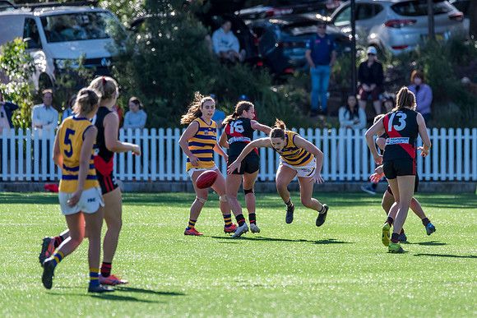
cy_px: 154
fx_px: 7172
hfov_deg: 3.8
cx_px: 277
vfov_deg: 2.5
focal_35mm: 541
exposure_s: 1/1600
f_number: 7.1
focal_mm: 460
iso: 800
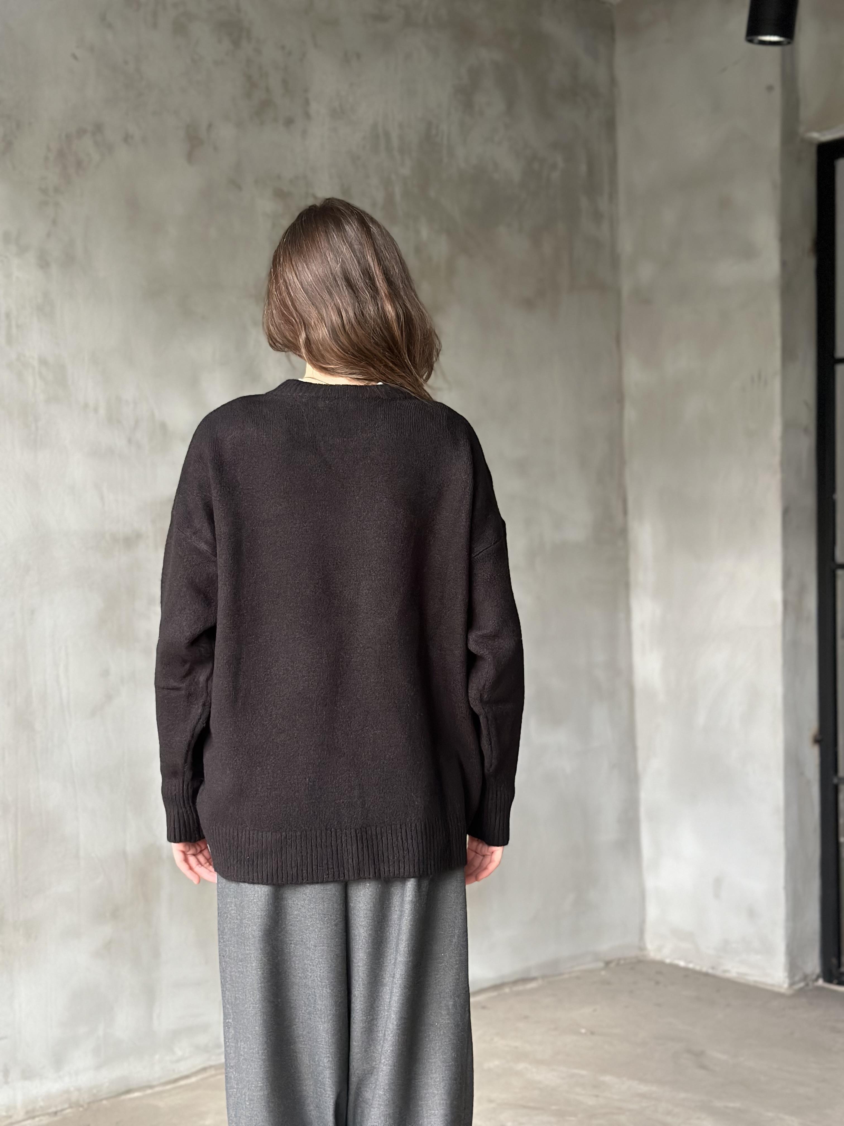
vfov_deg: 39.7
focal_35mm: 48
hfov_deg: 30.3
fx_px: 1560
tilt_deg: -0.1
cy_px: 563
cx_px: 422
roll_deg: +0.0
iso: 320
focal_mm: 6.86
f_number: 1.78
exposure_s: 1/60
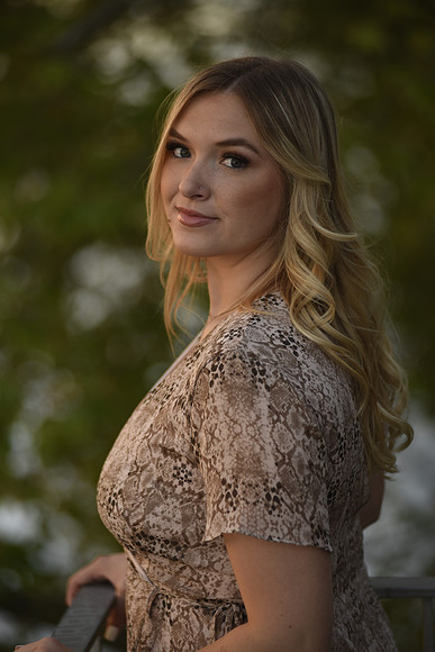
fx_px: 2626
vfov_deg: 14.2
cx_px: 218
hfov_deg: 9.5
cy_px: 326
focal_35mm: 145
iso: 500
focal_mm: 145
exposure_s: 1/200
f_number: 2.8
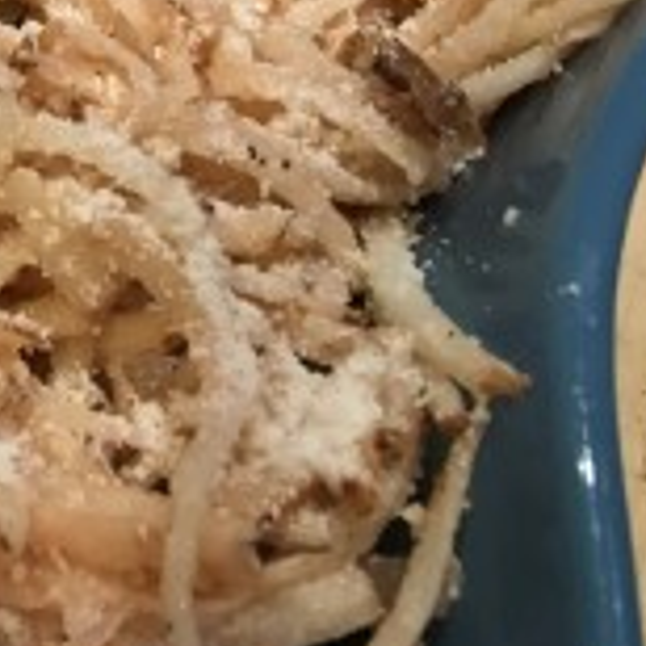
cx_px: -583
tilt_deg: -48.2
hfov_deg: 14.8
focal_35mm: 100
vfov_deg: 16.3
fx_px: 2111
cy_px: -227
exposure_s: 1/30
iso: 80
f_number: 2.2
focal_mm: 4.15
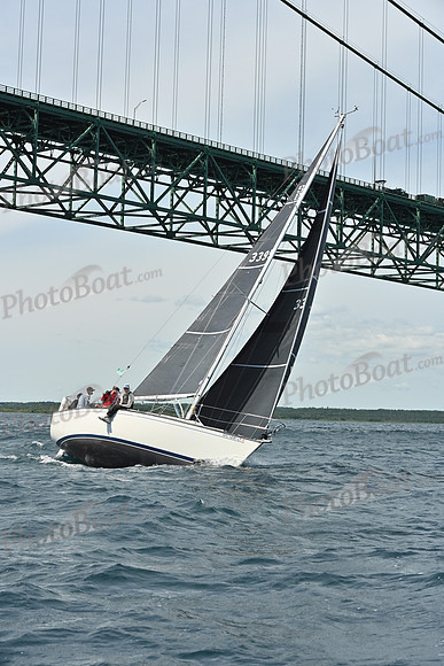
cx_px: 222
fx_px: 1294
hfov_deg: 19.5
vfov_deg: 28.8
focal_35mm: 70
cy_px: 333
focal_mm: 70
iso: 320
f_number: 9
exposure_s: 1/1250
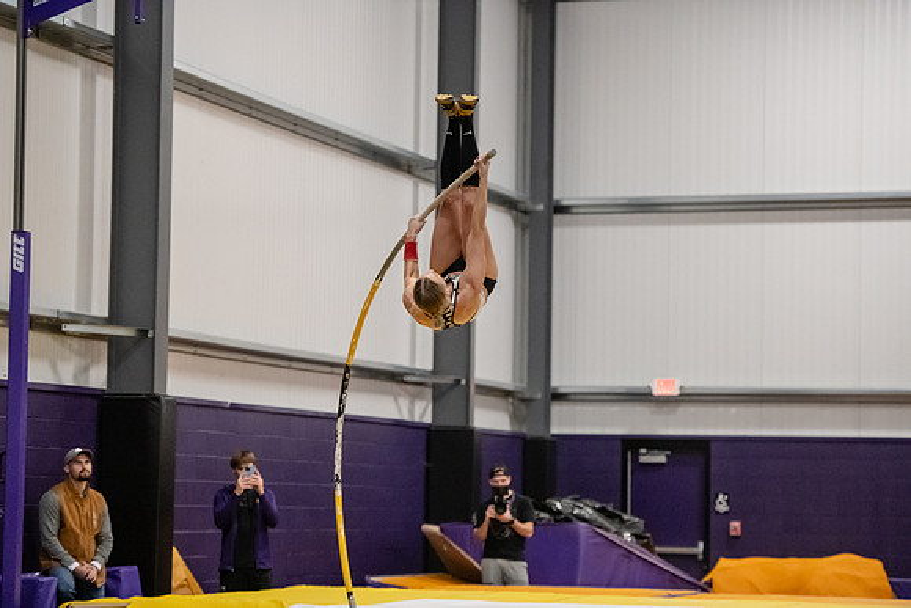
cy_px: 304
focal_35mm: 110
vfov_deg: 12.5
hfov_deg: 18.6
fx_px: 2784
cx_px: 456
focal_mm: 110
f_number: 2.8
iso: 6400
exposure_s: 1/1000
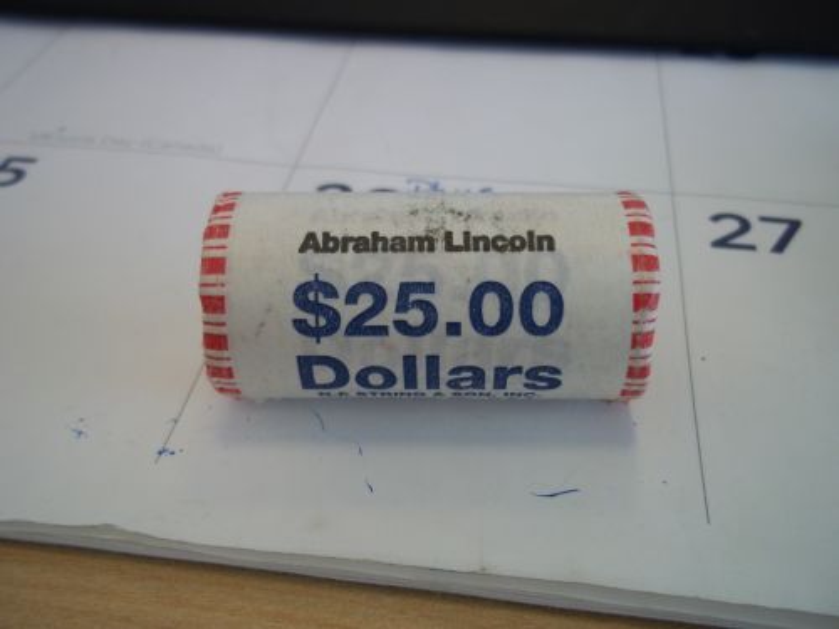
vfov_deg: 39.7
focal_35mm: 36
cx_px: 420
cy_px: 314
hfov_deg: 51.4
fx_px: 873
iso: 80
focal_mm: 6.5
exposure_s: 1/80
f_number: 3.1
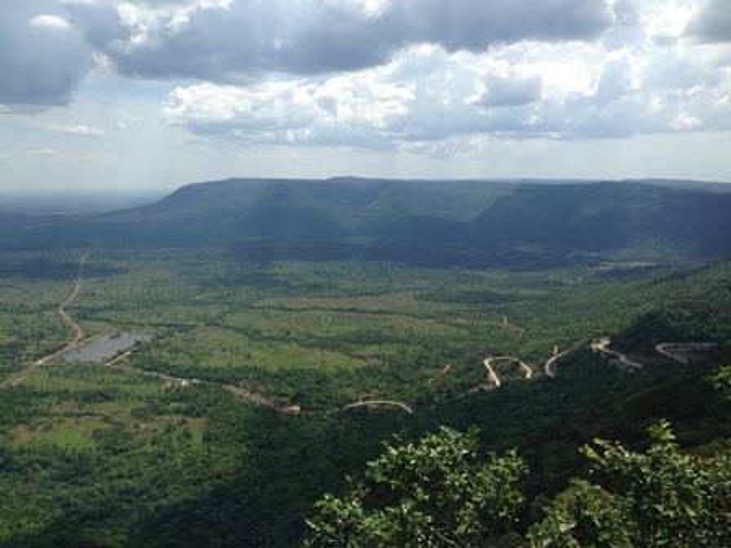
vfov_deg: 42.9
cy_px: 274
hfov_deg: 55.4
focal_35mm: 33
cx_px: 366
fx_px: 697
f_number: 2.4
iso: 50
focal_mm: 4.12
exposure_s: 1/2169
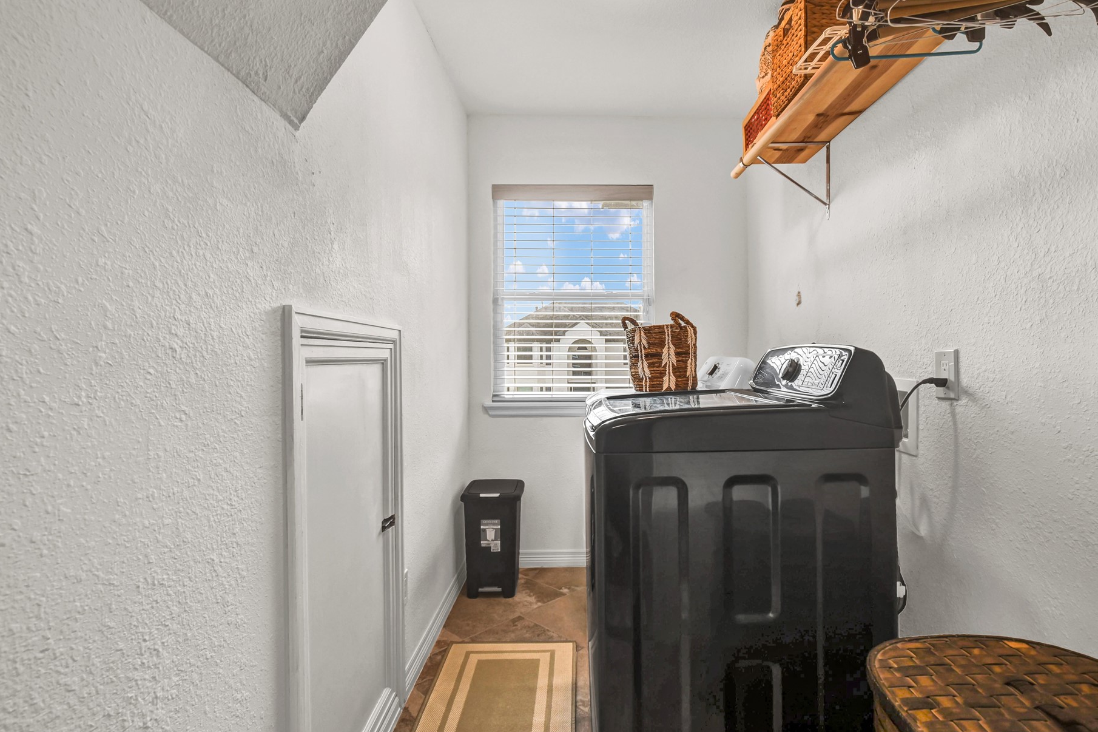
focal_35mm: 18
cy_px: 360
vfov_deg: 67.4
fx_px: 549
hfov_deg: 89.9
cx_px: 584
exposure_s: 1/60
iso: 100
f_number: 7.1
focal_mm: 10
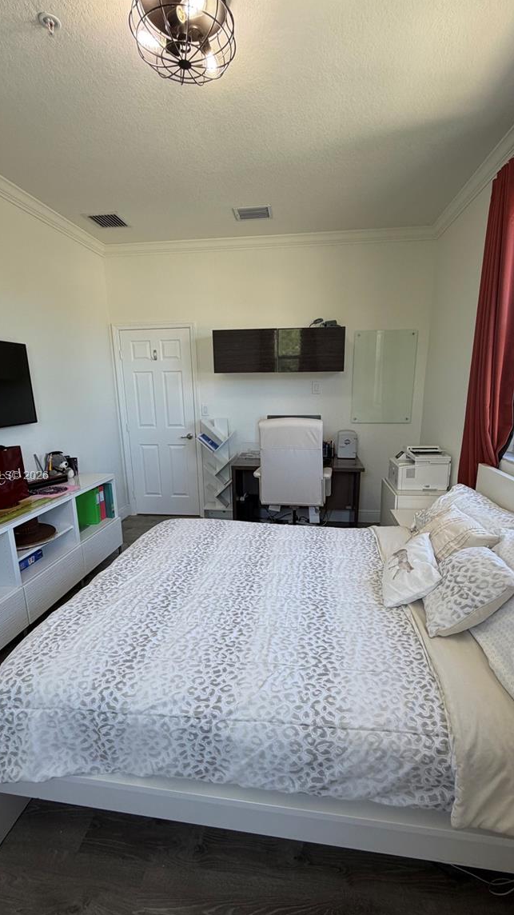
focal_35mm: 16
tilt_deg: -14.2
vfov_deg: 99.3
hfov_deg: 67.0
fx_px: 388
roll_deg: +1.5
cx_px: 261
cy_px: 477
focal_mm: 2.22
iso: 100
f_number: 2.2
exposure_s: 1/120
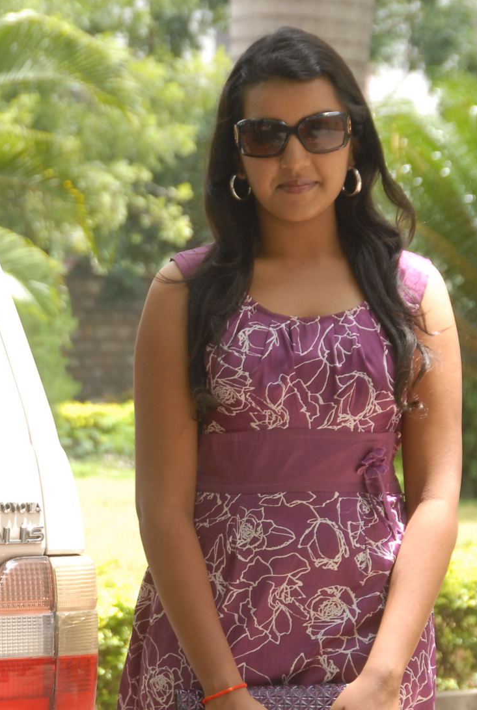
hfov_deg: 6.0
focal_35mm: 231
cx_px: 295
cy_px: 497
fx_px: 4564
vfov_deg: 8.9
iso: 500
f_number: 9
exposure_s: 1/125
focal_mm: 105
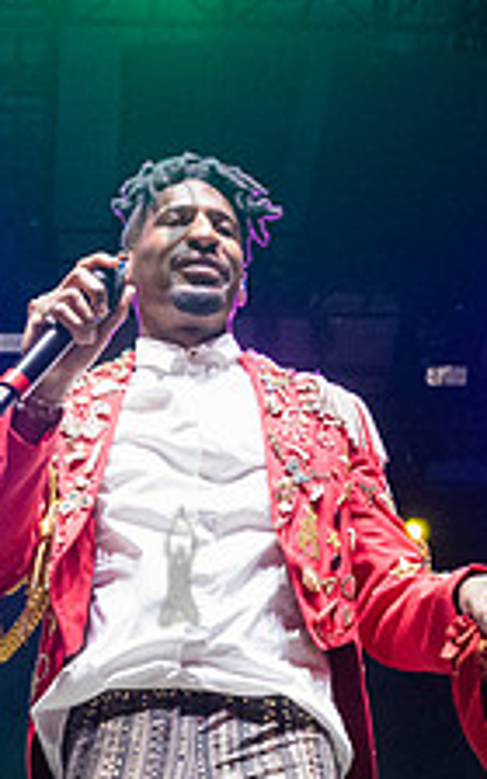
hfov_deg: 12.8
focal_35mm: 102
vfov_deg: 20.1
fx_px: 2166
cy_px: 646
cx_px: 97
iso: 6400
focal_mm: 31
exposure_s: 1/400
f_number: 4
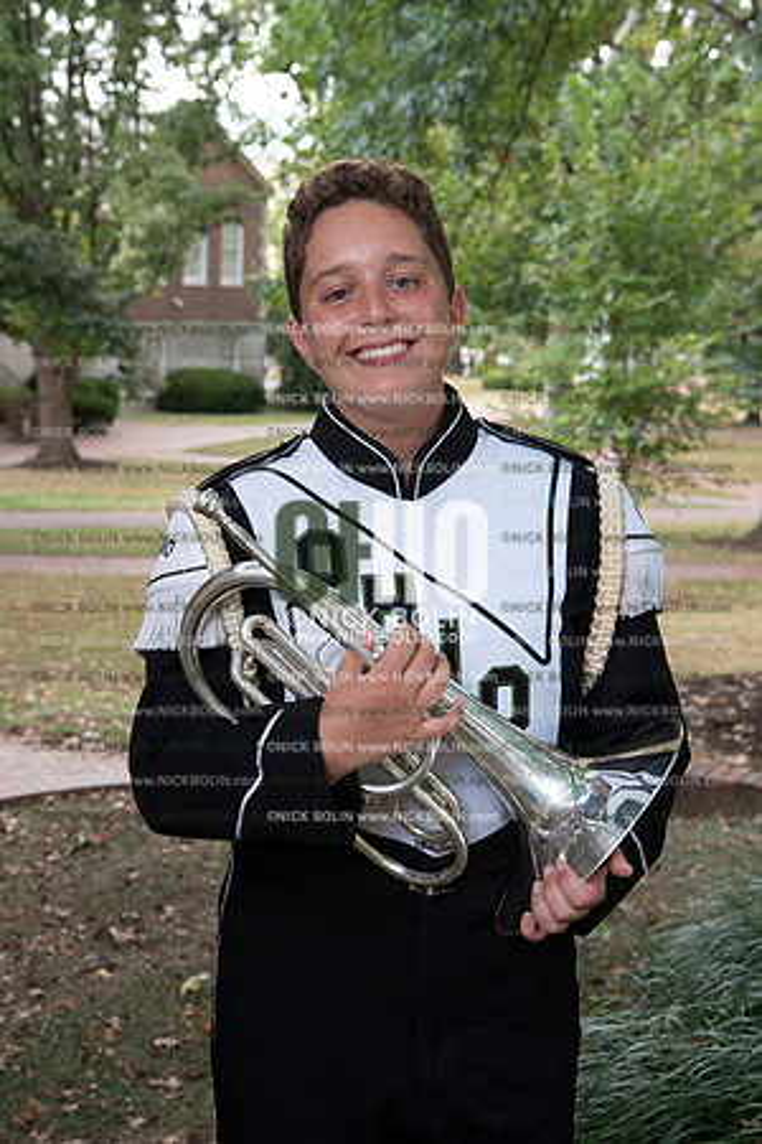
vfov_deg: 34.5
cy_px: 572
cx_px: 381
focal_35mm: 58
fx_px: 1841
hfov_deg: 23.4
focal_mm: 58
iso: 800
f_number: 8
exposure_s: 1/100
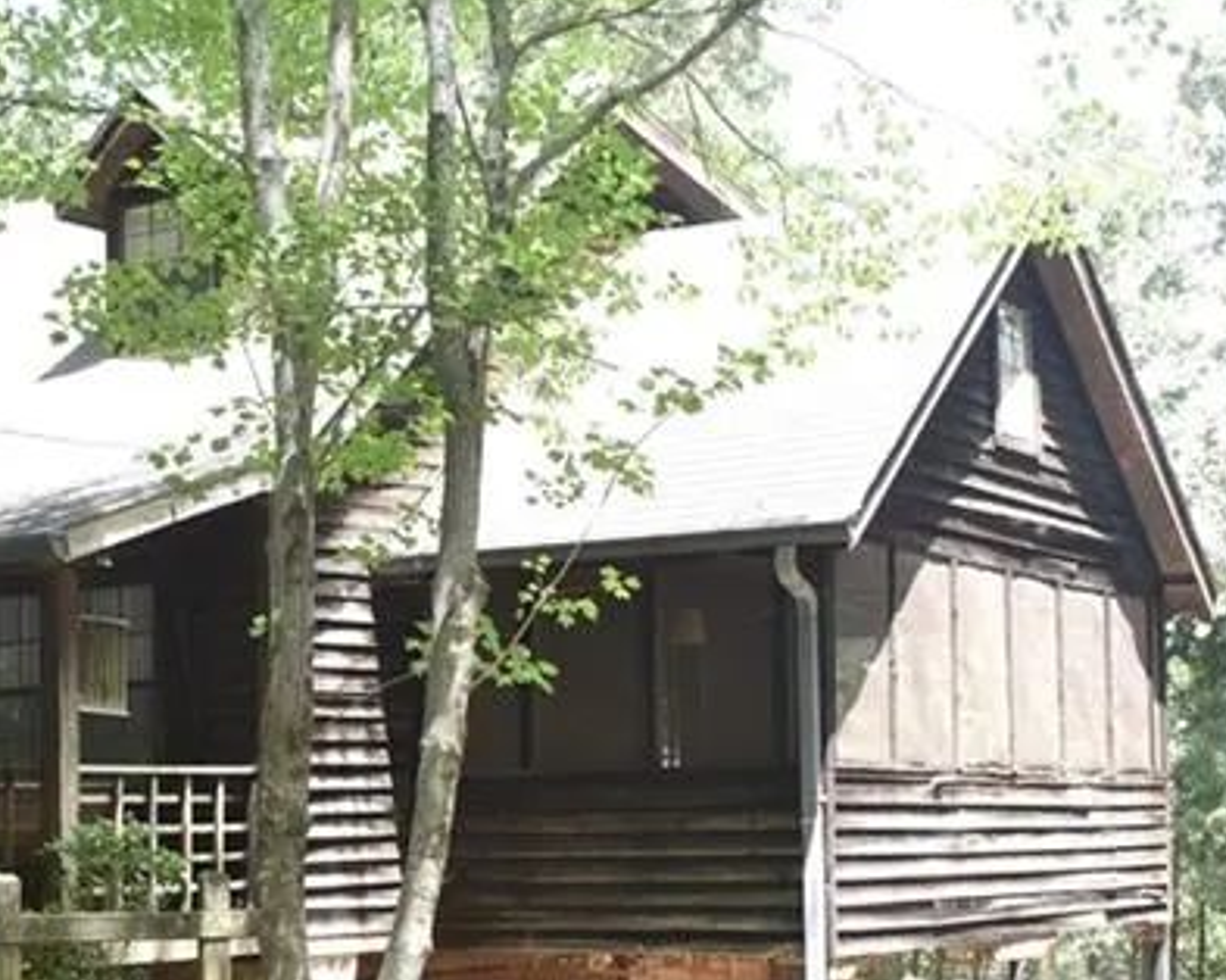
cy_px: 749
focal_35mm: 66
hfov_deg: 28.6
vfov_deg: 22.9
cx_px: 468
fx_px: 2394
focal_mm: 18
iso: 400
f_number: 4
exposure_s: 1/200
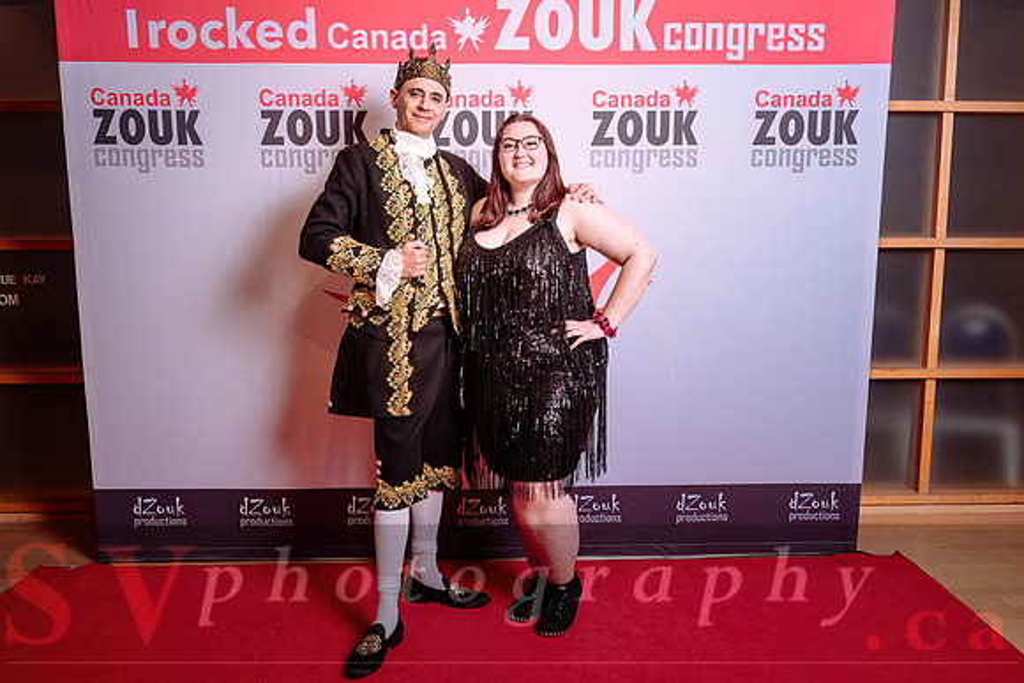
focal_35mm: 33
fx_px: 940
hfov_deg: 57.1
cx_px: 512
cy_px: 353
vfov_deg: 39.9
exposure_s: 1/160
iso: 200
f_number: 4.5
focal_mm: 32
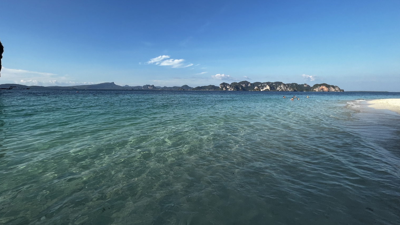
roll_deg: -0.9
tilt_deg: -2.4
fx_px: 159
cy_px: 95
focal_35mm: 15
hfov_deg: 103.0
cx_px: 194
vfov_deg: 70.1
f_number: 1.8
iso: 32
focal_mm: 1.57
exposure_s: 1/1754
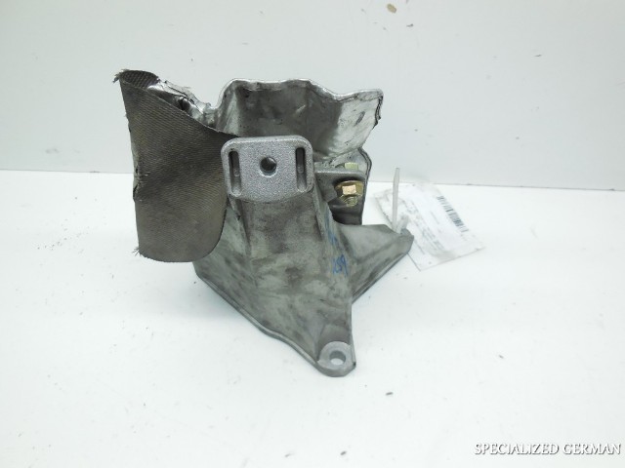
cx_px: 312
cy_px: 234
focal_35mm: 25
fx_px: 451
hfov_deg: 69.4
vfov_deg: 54.9
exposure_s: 1/250
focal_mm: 4.5
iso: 400
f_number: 3.1
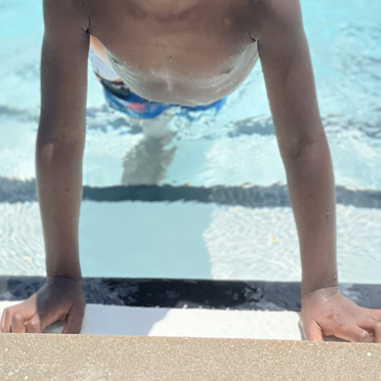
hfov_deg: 16.9
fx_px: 1283
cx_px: 161
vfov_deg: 16.6
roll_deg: +3.7
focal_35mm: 103
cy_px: 4
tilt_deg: -28.5
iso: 25
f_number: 2
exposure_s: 1/2817
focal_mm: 6
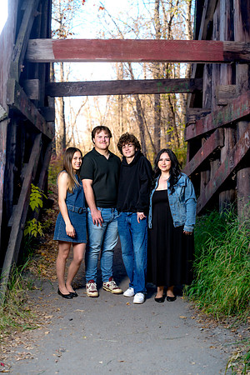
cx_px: 125
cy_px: 188
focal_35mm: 50
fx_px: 521
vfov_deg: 39.6
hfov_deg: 27.0
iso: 400
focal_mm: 50
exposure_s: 1/200
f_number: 3.2
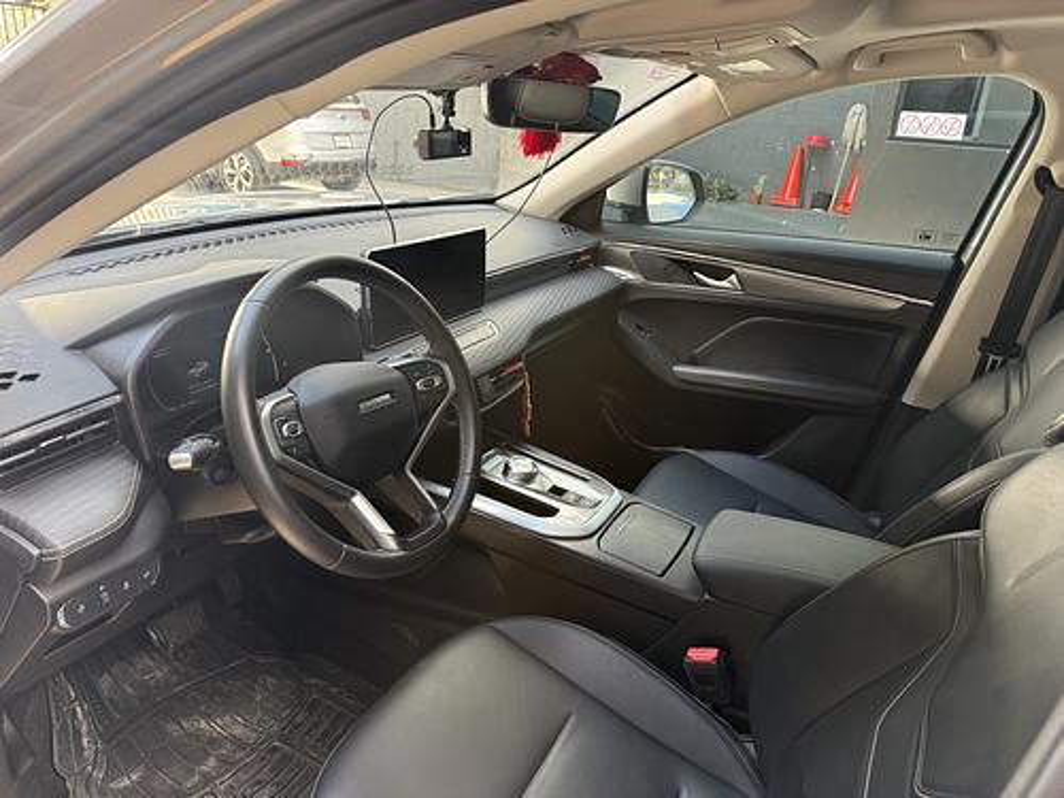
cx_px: 532
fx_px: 738
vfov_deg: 56.8
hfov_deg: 71.6
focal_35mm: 24
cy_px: 399
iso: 200
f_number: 1.78
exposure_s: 1/121
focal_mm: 6.76
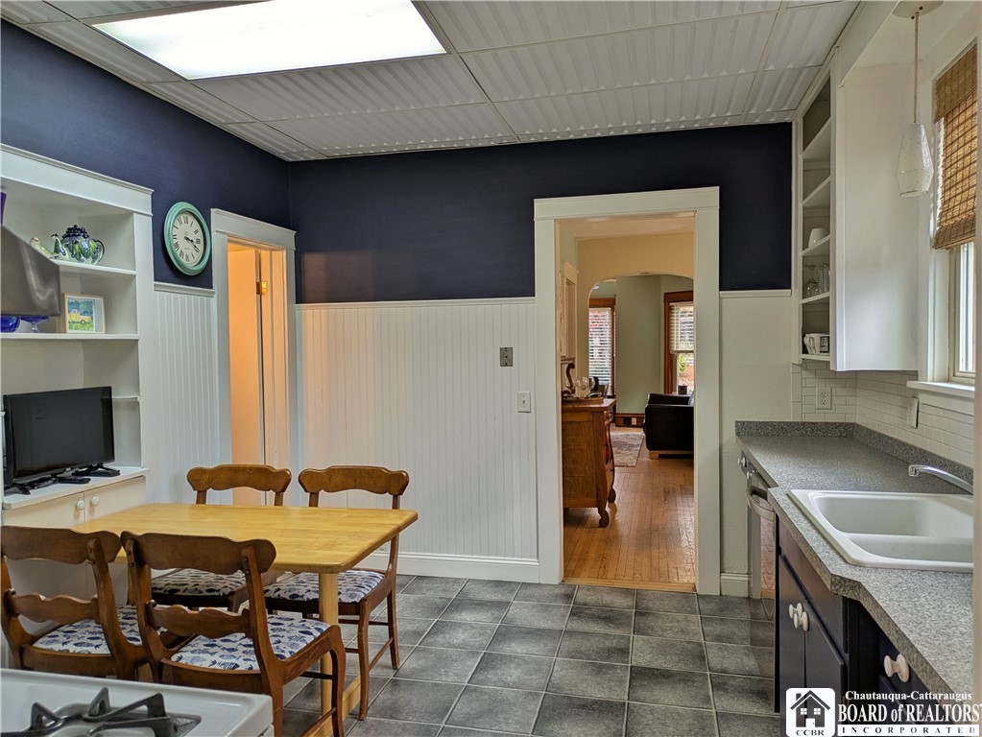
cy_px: 368
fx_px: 709
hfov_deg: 69.4
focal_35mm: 25
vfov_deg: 54.9
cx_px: 491
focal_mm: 5.43
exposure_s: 1/120
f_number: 1.89
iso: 86
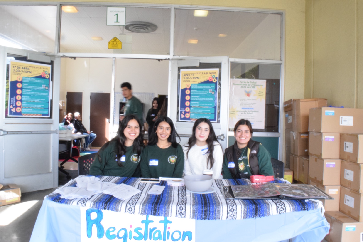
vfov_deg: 47.9
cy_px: 121
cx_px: 182
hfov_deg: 67.4
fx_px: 272
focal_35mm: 27
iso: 3200
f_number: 3.5
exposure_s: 1/13
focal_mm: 18
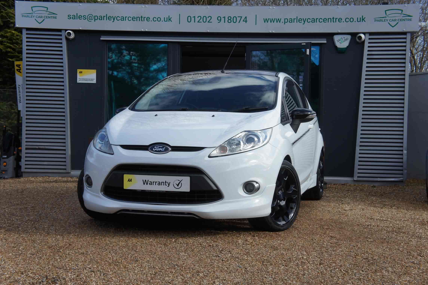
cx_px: 214
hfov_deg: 36.0
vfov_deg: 24.3
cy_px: 142
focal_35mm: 56
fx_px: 659
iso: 200
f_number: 8
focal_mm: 37
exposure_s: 1/250
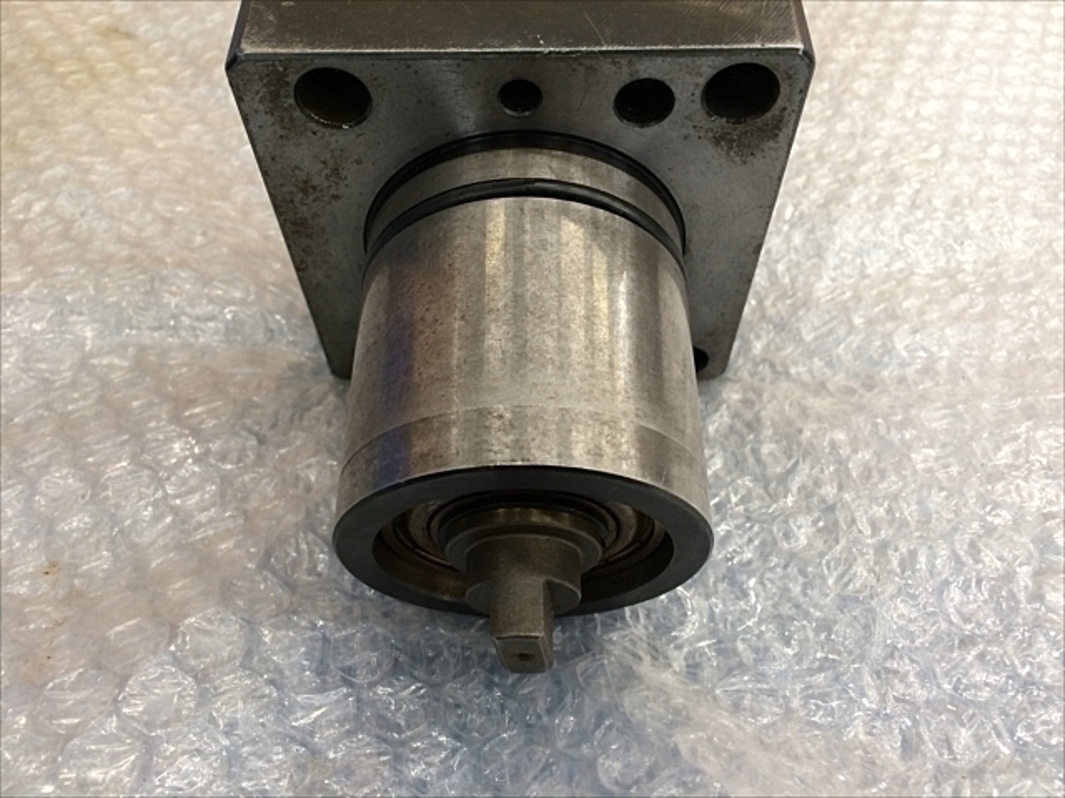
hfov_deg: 61.7
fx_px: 892
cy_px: 399
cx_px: 532
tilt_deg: -45.8
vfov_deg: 48.2
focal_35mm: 29
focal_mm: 4.15
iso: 80
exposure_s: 1/30
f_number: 2.2
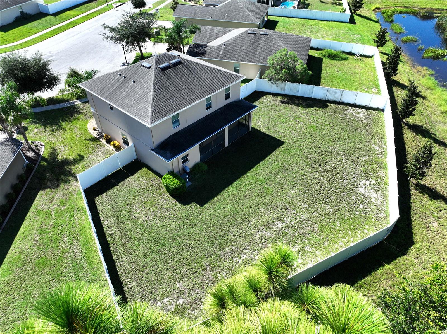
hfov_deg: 71.6
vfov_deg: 56.8
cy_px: 167
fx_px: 310
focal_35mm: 24
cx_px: 224
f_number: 3.2
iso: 100
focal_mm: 12.29
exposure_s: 1/320
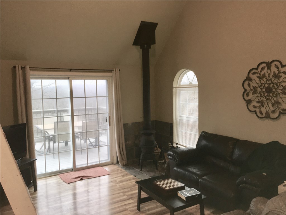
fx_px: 240
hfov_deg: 61.7
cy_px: 108
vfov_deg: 48.2
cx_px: 143
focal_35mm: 29
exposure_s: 1/30
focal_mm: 4.15
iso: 64
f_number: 2.2
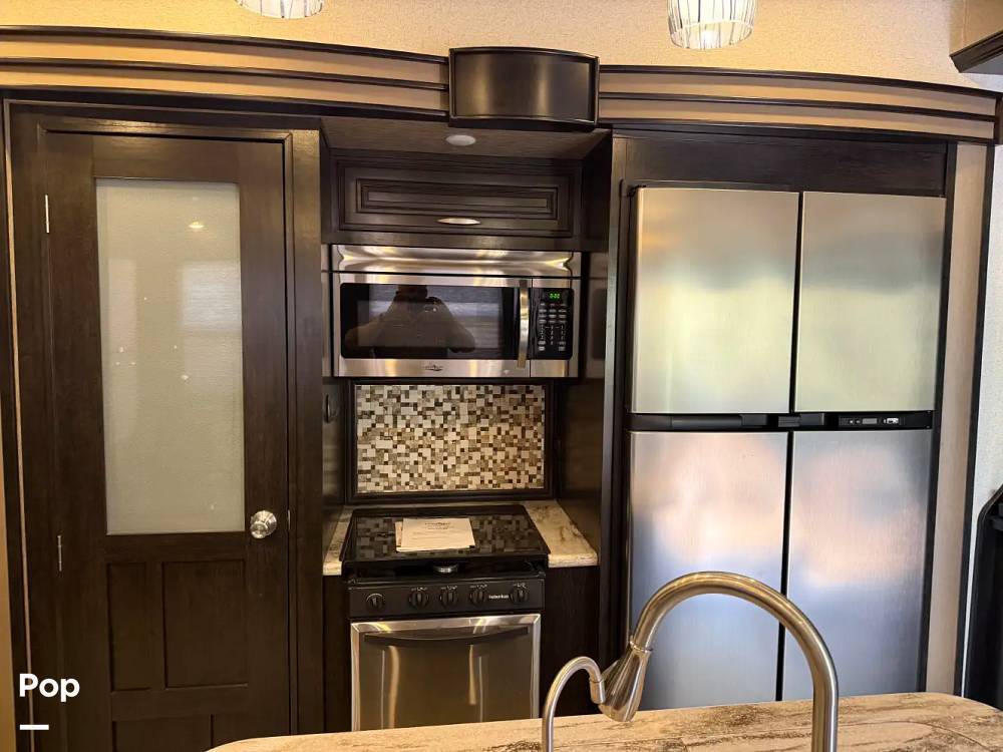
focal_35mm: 24
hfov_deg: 71.6
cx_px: 502
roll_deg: -0.5
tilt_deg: -4.2
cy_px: 376
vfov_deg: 56.8
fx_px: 695
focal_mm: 6.76
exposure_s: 1/60
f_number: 1.78
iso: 400
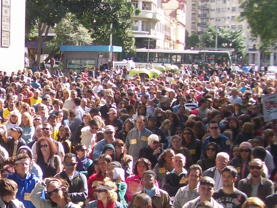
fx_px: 648
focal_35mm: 81
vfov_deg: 18.2
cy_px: 139
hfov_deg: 22.8
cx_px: -22
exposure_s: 1/384
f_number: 2.7
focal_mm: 6
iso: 80
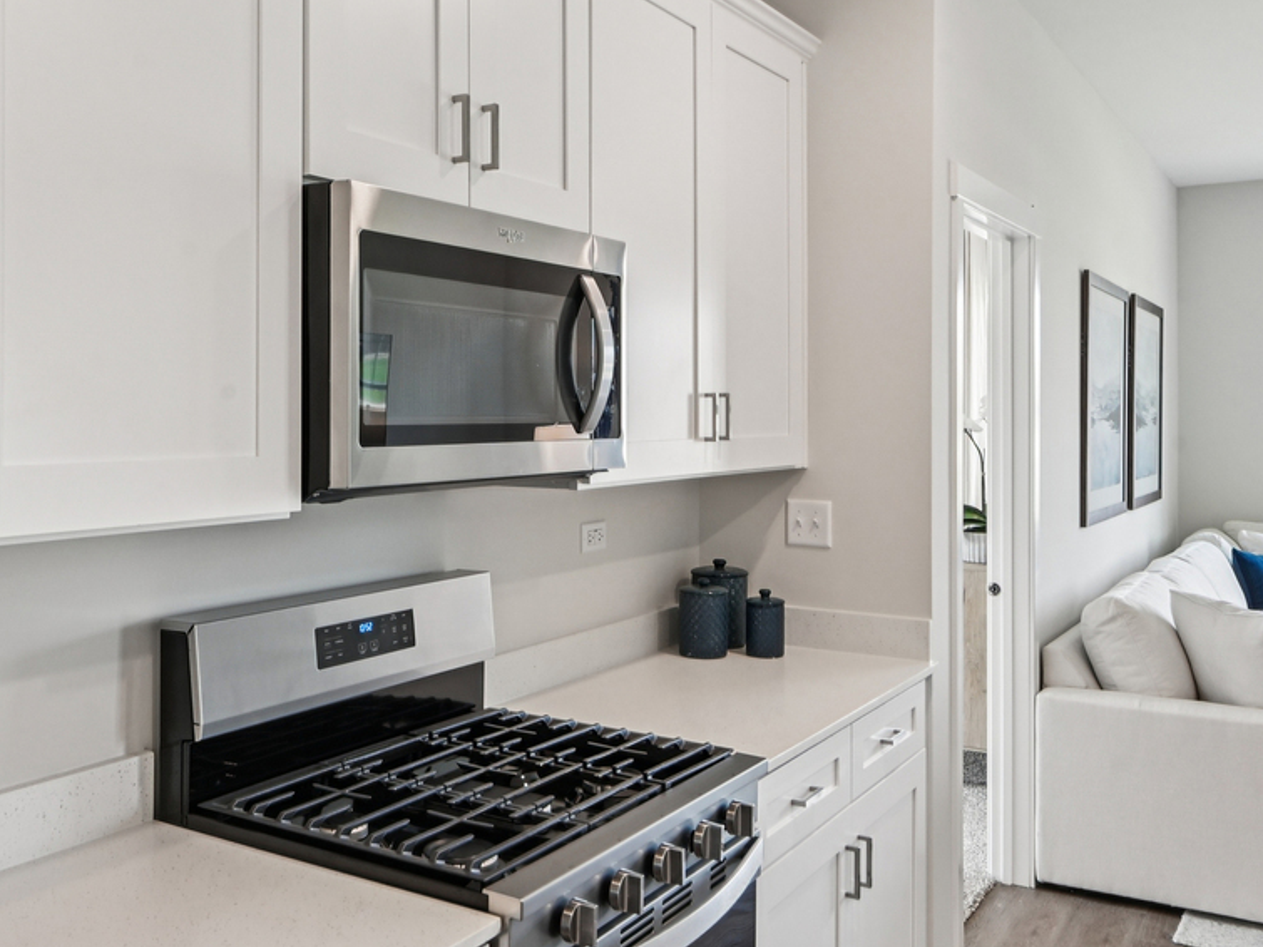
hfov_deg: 55.0
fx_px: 1204
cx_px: 517
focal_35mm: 33
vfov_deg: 42.9
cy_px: 467
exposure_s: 1/13
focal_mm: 16
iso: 400
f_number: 13
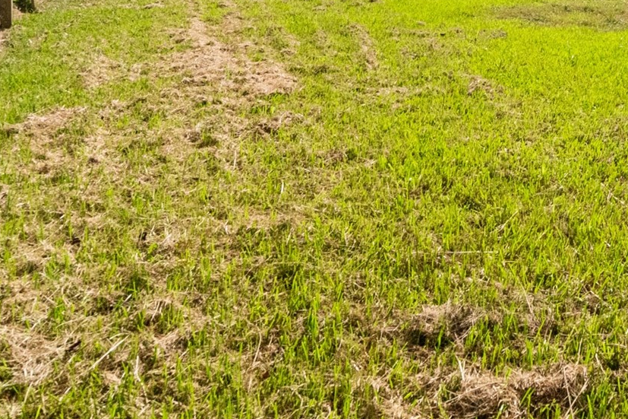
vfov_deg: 28.3
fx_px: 732
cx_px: 565
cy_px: -67
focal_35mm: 42
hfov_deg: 42.6
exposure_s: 1/8000
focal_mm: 16
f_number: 9
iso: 3200
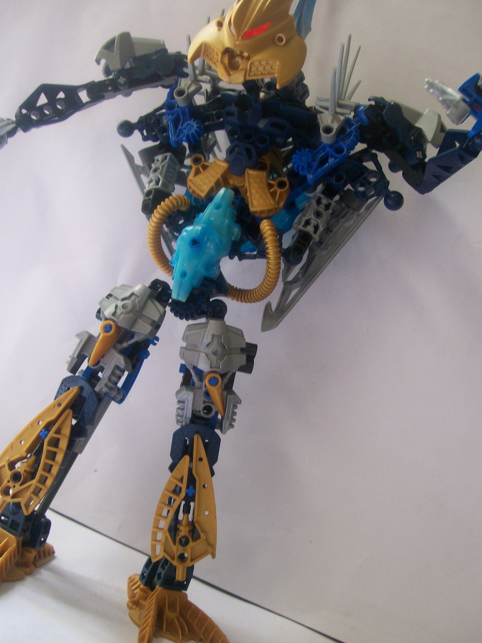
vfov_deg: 51.4
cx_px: 241
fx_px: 668
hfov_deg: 39.7
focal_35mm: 36
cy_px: 322
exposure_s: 1/32
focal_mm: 6
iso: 97
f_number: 2.7
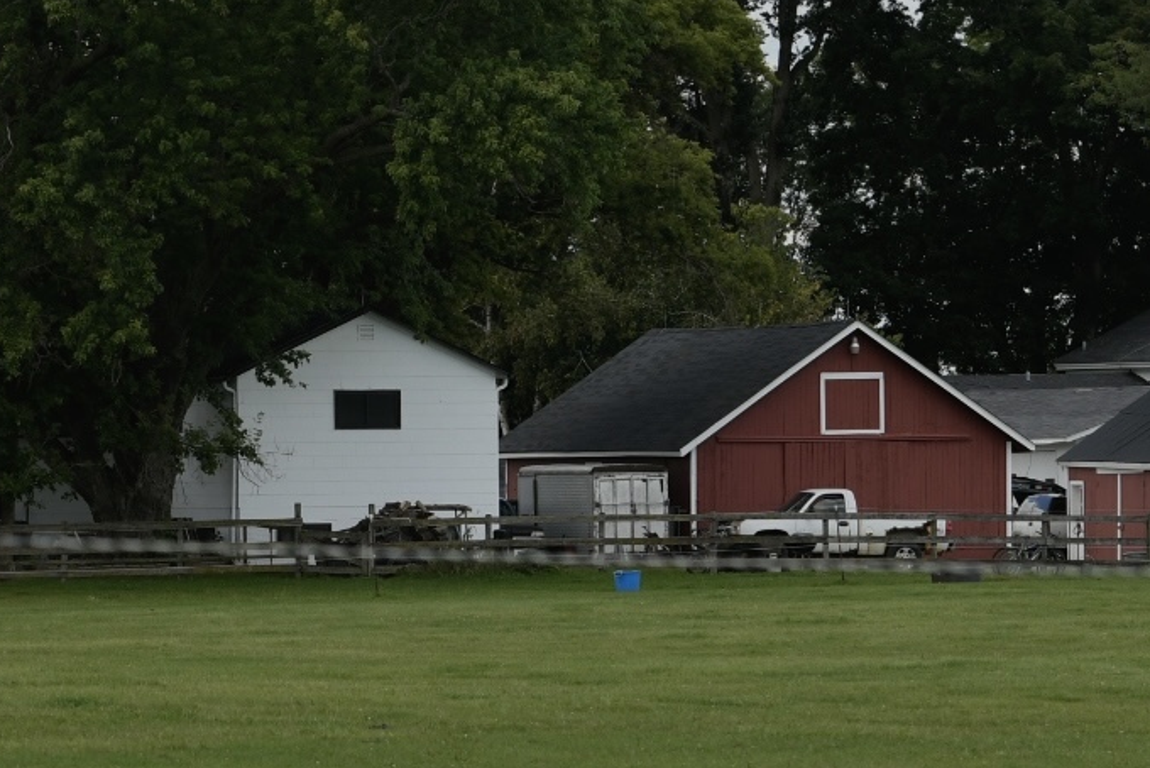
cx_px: 318
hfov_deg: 8.2
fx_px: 7989
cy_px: 389
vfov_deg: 5.5
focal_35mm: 250
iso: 400
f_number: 4
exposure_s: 1/1250
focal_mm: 70
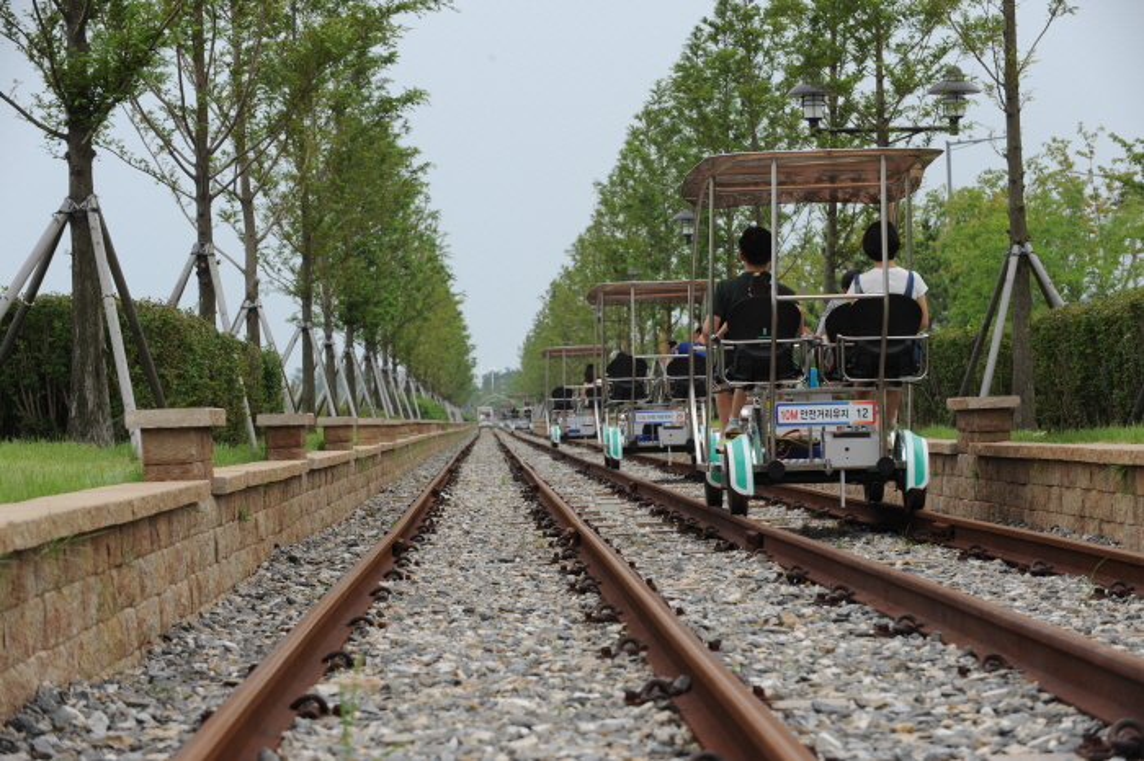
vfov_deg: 12.4
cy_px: 380
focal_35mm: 110
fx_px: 3494
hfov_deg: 18.6
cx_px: 572
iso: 400
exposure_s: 1/400
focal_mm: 110
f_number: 7.1
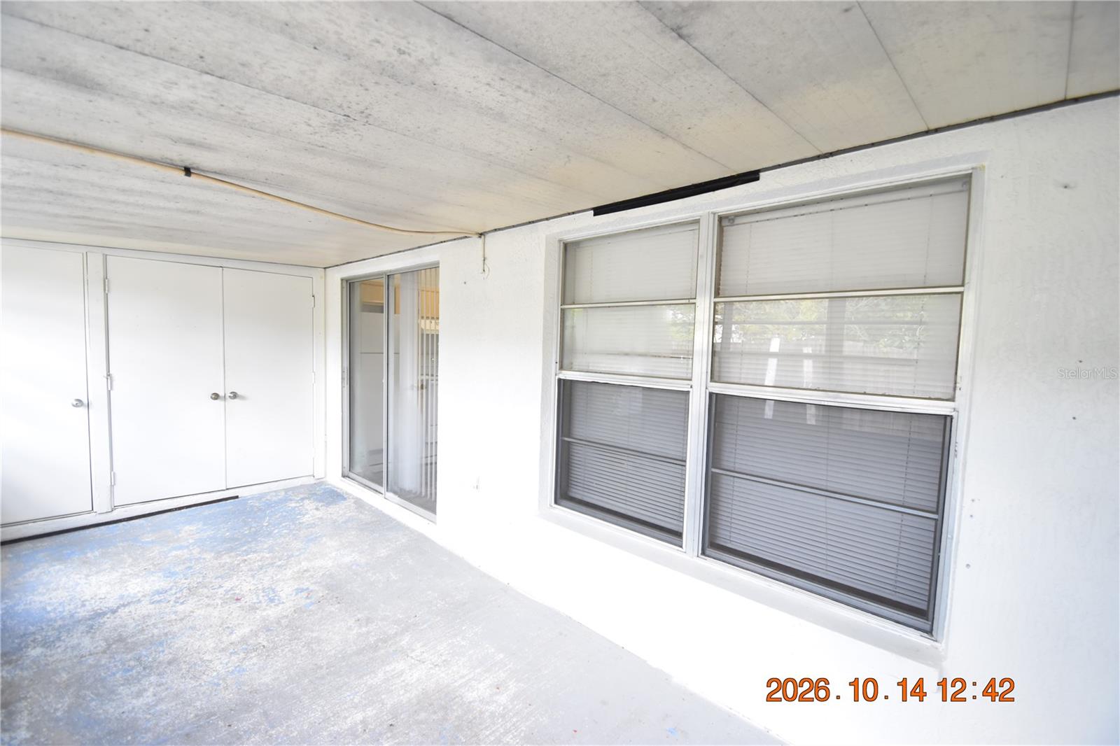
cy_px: 373
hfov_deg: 100.4
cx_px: 560
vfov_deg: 77.3
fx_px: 467
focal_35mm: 15
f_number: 3.5
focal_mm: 10
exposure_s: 1/60
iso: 800
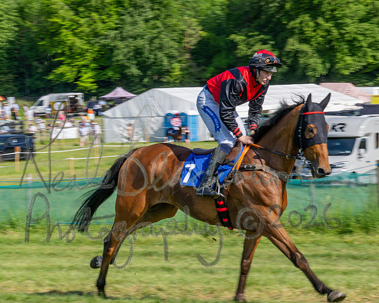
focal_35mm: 139
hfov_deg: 13.8
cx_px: 135
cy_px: 152
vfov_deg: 11.1
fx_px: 1564
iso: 100
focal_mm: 70
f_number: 16
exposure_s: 1/160
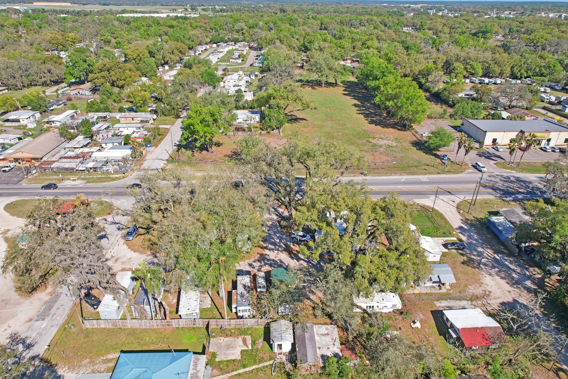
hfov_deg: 78.6
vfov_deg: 57.2
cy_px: 190
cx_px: 284
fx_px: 347
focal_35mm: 22
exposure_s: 1/1600
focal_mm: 8.4
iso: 100
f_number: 2.8
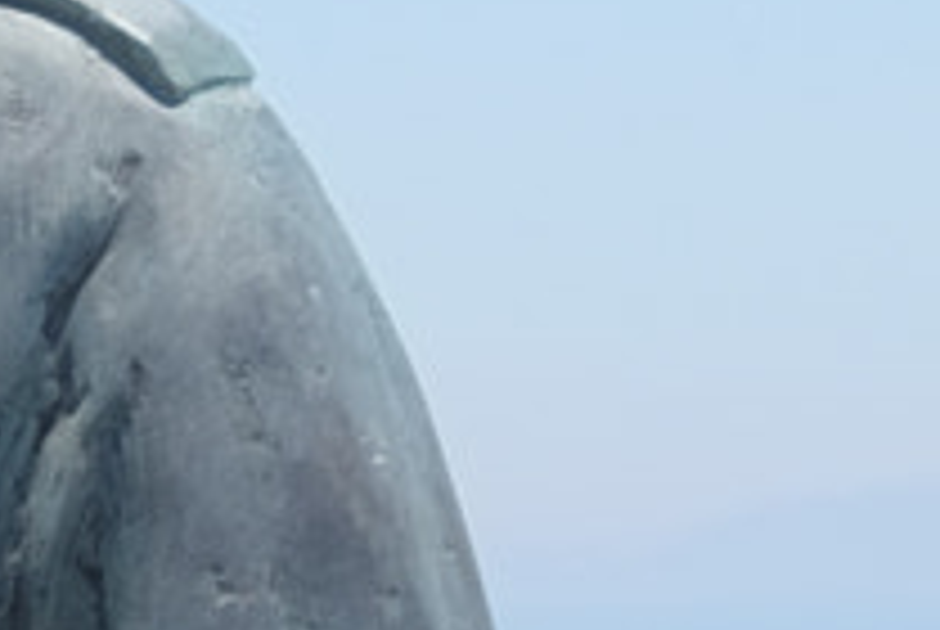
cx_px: -2582
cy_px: 929
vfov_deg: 4.3
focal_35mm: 321
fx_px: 8393
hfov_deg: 5.7
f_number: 4.5
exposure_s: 1/1400
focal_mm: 27.9
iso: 800
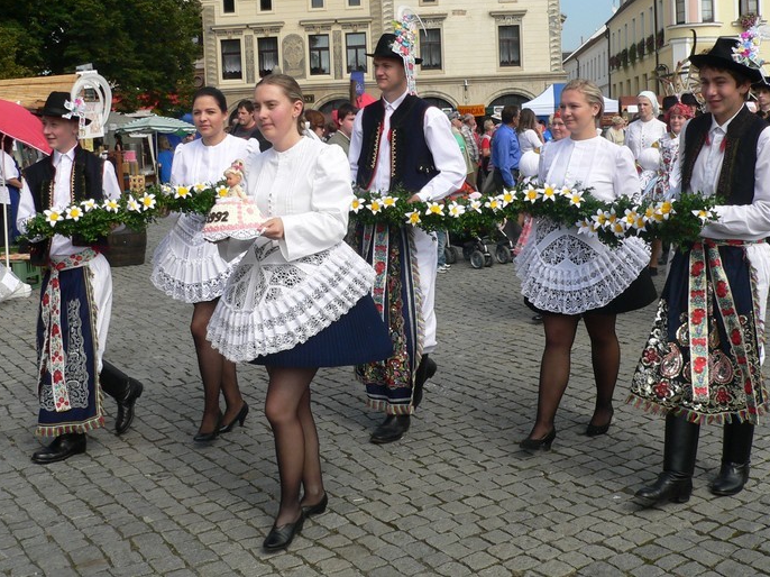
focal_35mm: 42
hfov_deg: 44.8
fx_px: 934
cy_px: 241
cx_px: 392
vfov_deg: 34.3
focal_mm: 6
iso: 80
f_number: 4
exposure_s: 1/500
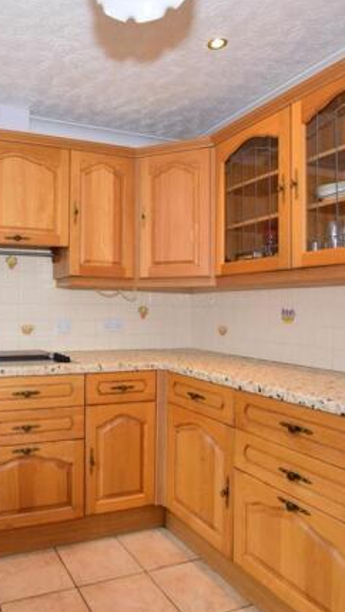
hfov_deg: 44.9
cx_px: 60
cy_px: 305
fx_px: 389
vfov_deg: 76.3
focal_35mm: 24
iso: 400
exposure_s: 1/60
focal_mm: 10
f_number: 5.6
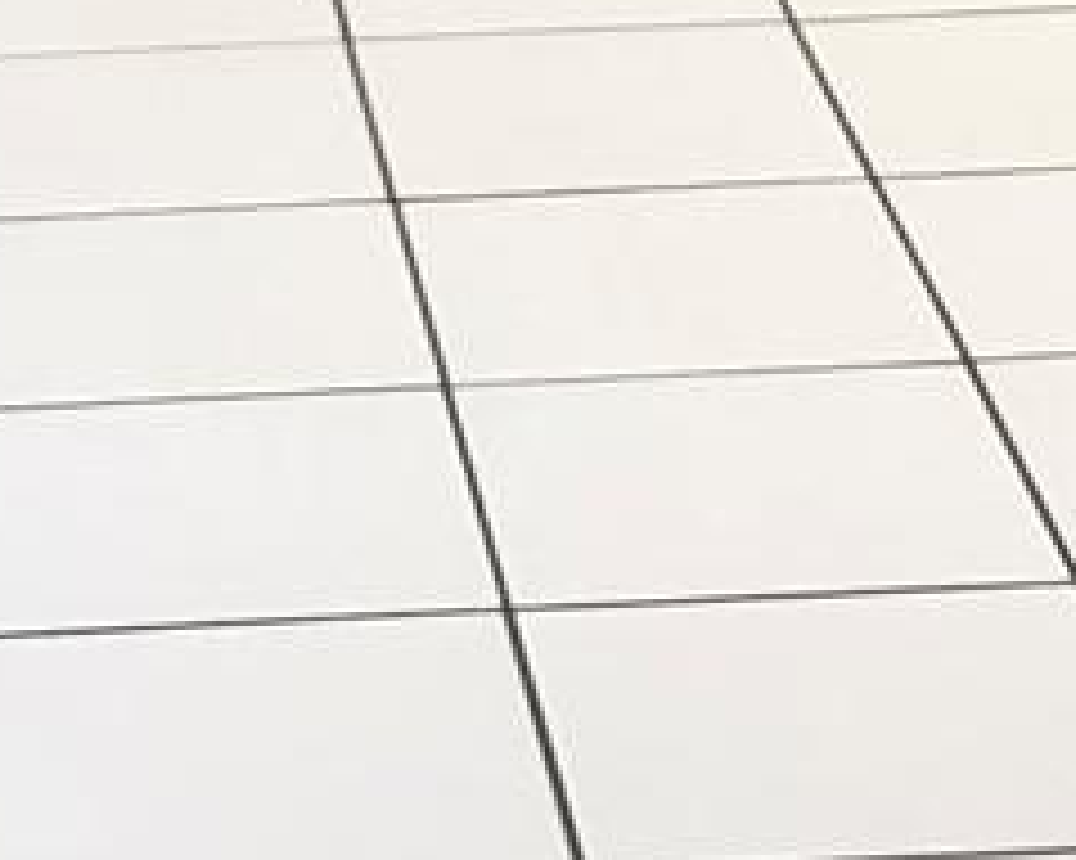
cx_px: 77
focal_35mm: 183
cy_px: -1544
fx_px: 5825
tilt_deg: -2.9
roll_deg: +2.3
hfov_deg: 10.5
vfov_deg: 7.6
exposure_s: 1/30
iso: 25
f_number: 1.8
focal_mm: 4
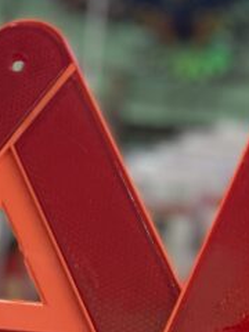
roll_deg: -2.8
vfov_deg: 11.4
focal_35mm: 173
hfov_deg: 8.6
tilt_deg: -2.9
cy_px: 133
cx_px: 162
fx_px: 1659
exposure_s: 1/50
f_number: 2
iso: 160
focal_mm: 6
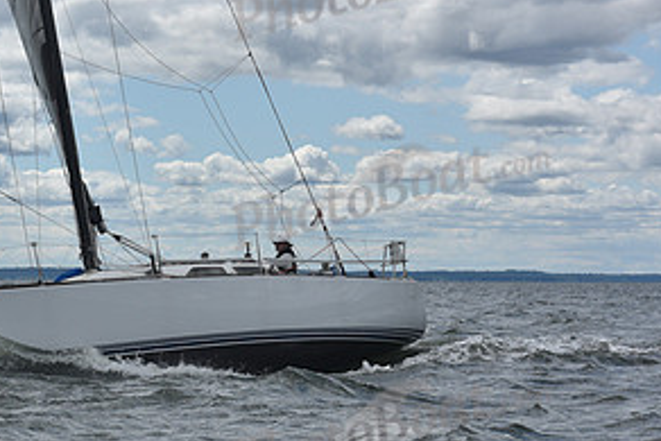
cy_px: 340
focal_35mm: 139
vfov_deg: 9.9
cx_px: 115
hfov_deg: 14.6
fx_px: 2553
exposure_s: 1/800
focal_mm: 70
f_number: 11
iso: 250
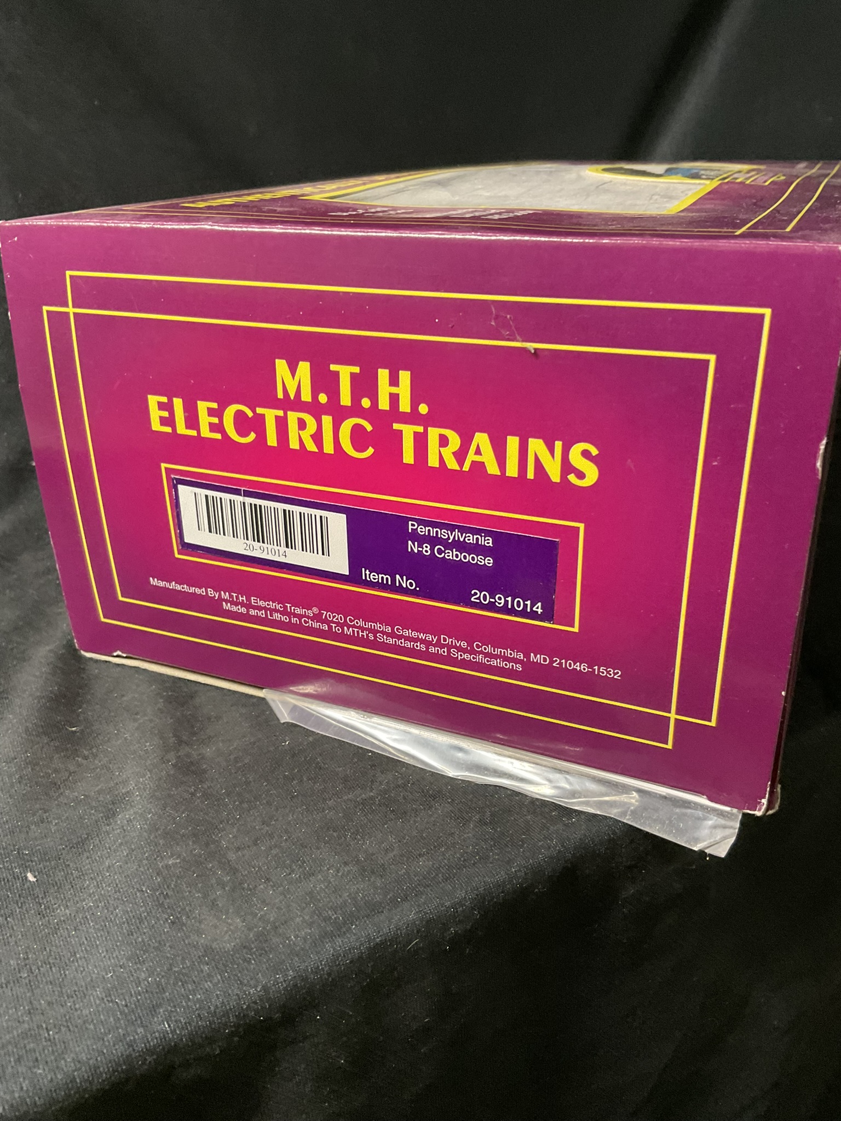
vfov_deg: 61.7
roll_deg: +2.3
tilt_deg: -24.1
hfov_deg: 48.2
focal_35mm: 29
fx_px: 939
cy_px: 560
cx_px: 420
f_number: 1.8
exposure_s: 1/60
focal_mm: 3
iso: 200
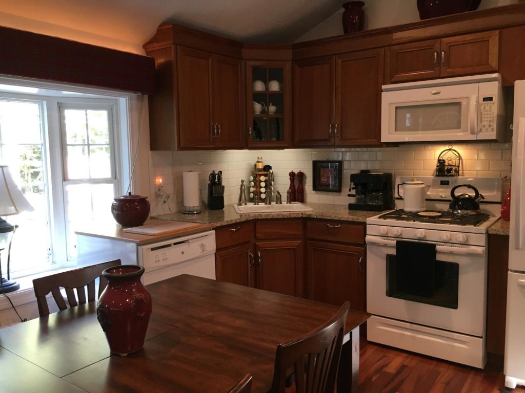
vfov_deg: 48.2
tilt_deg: -6.5
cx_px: 262
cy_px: 196
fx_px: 440
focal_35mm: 29
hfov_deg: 61.7
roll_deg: +0.4
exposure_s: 1/30
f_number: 2.2
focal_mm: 4.15
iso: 100
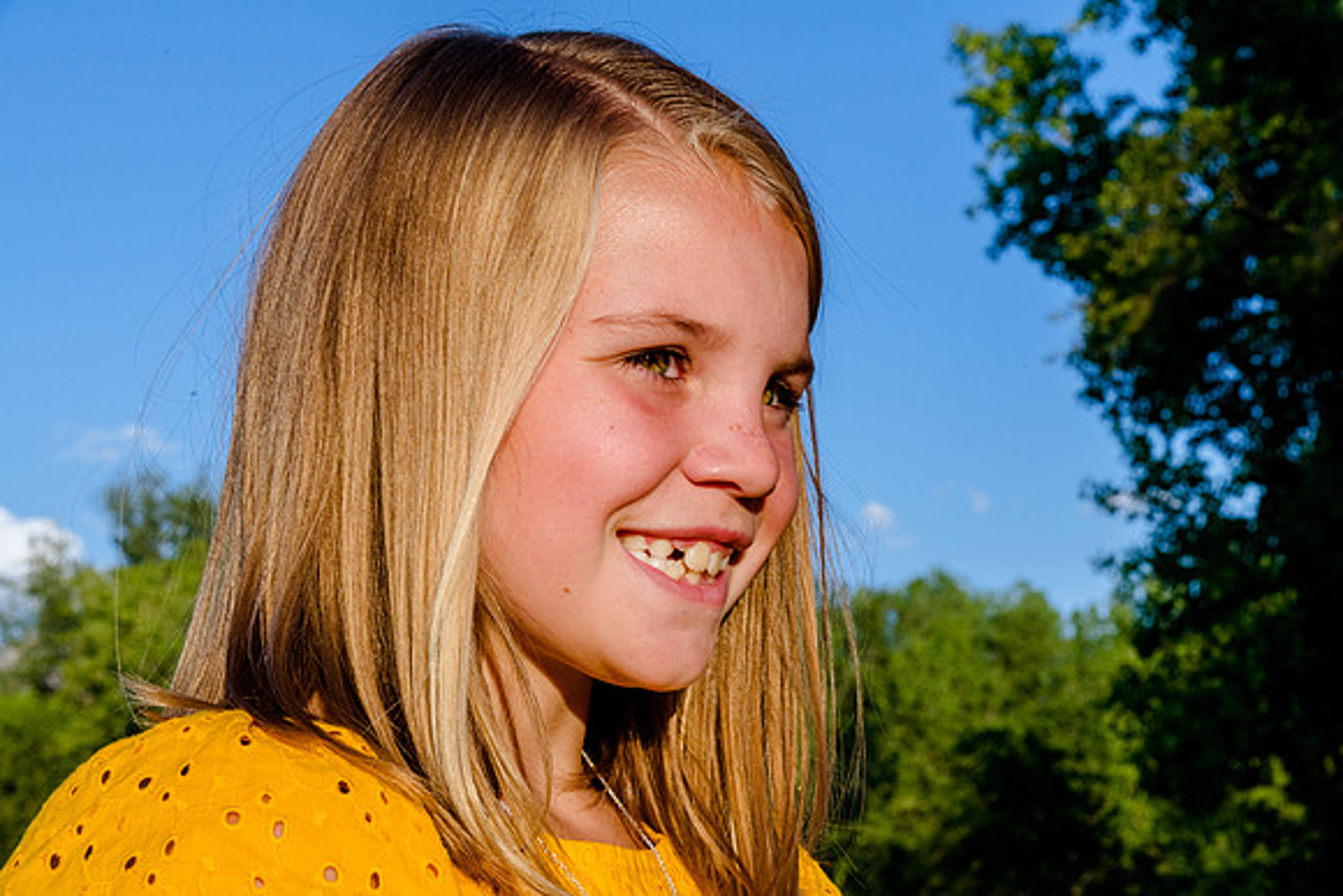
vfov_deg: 18.2
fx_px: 2798
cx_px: 672
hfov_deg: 27.0
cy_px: 448
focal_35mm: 75
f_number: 18
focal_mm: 75
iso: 200
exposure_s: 1/250
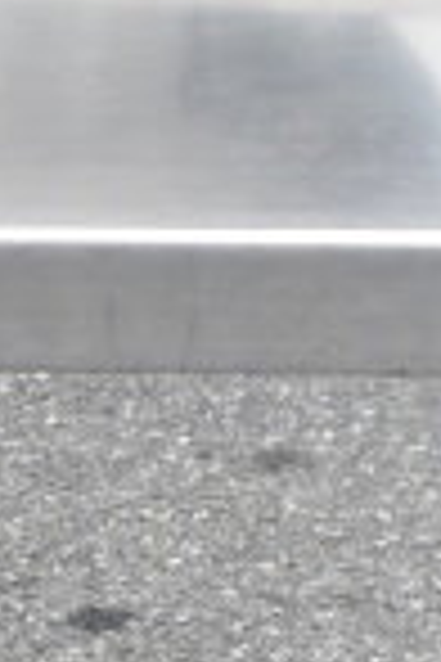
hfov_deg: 5.0
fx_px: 4981
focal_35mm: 271
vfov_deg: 7.4
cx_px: -234
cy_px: 1088
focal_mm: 29
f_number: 8
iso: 200
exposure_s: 1/250
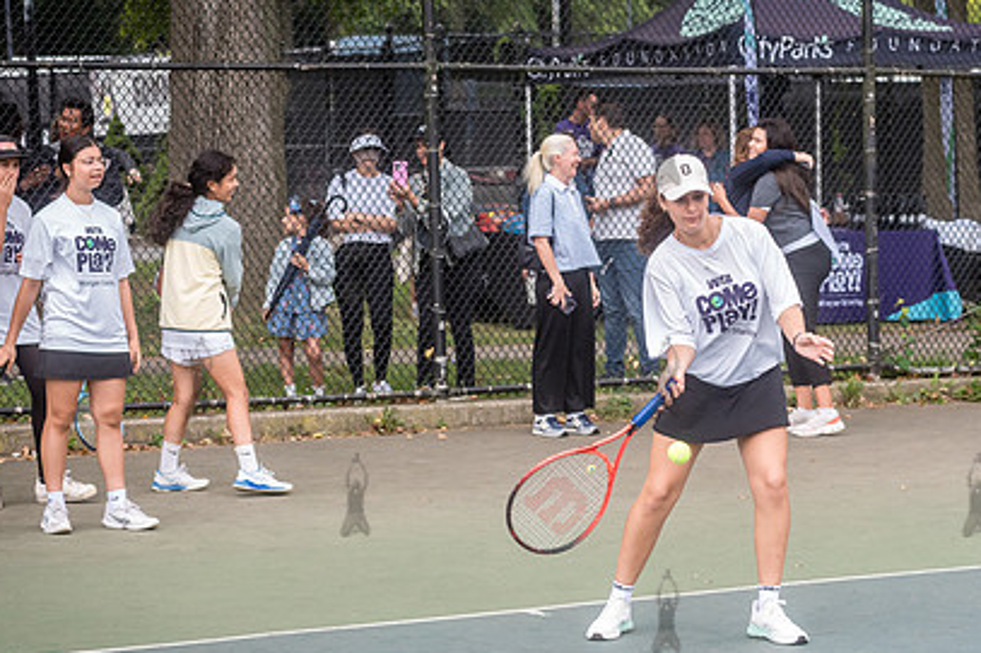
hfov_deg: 17.4
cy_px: 377
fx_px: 3187
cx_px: 665
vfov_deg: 11.7
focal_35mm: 117
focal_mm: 80
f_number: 6.3
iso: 1250
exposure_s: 1/1250
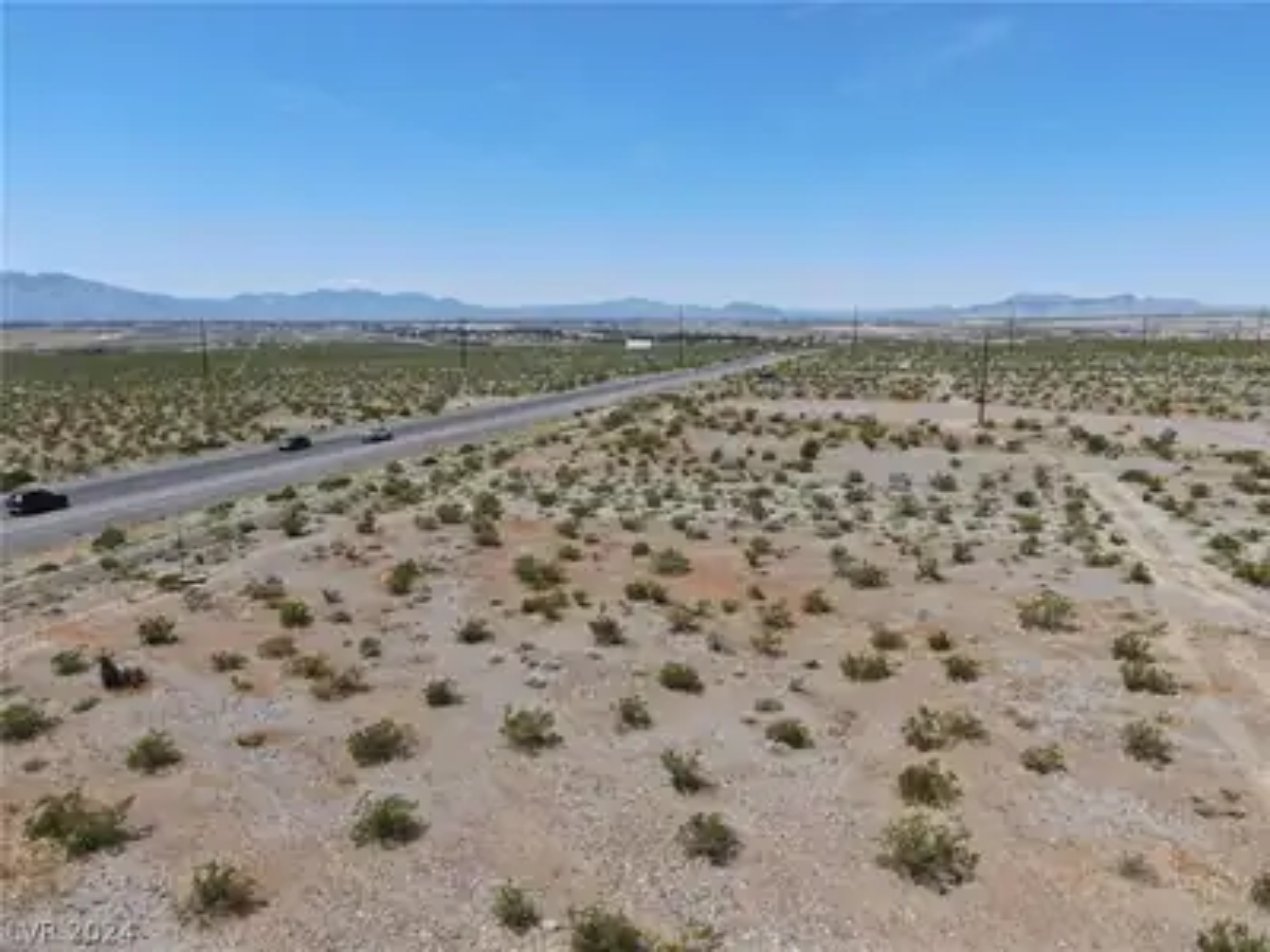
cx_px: 635
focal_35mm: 24
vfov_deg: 56.8
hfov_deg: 71.6
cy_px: 476
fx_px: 881
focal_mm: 4.39
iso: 110
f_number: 2.8
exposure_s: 1/2000
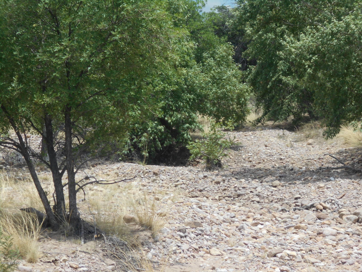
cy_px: 136
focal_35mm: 98
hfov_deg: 20.0
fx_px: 1025
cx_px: 181
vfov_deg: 15.1
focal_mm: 17.6
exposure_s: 1/400
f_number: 5.5
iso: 80
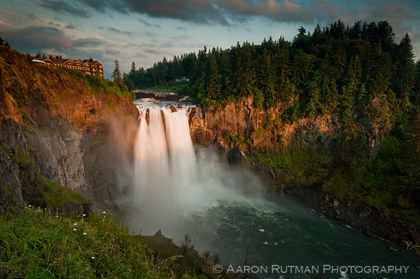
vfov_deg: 63.1
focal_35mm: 20
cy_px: 140
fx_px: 227
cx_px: 210
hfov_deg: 85.5
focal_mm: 13
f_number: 22
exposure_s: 1.3
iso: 200
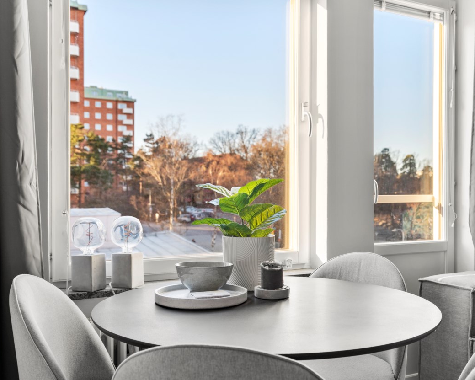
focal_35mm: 37
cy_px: 193
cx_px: 258
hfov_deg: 49.0
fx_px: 520
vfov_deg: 40.1
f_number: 5.6
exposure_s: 1/10
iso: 320
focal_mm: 32
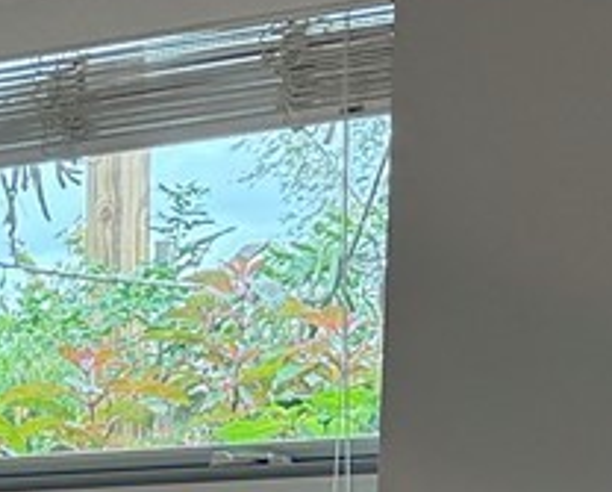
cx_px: -759
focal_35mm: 180
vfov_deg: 8.2
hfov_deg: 9.7
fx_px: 3265
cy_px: 1016
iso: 160
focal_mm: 6.76
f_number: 1.78
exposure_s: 1/238
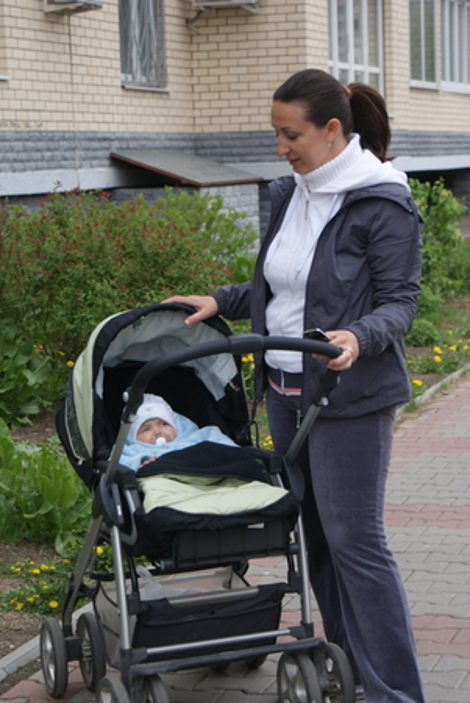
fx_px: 1612
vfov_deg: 24.6
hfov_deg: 16.6
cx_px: 235
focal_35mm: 82
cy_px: 352
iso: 100
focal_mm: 55
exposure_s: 1/125
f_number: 6.3
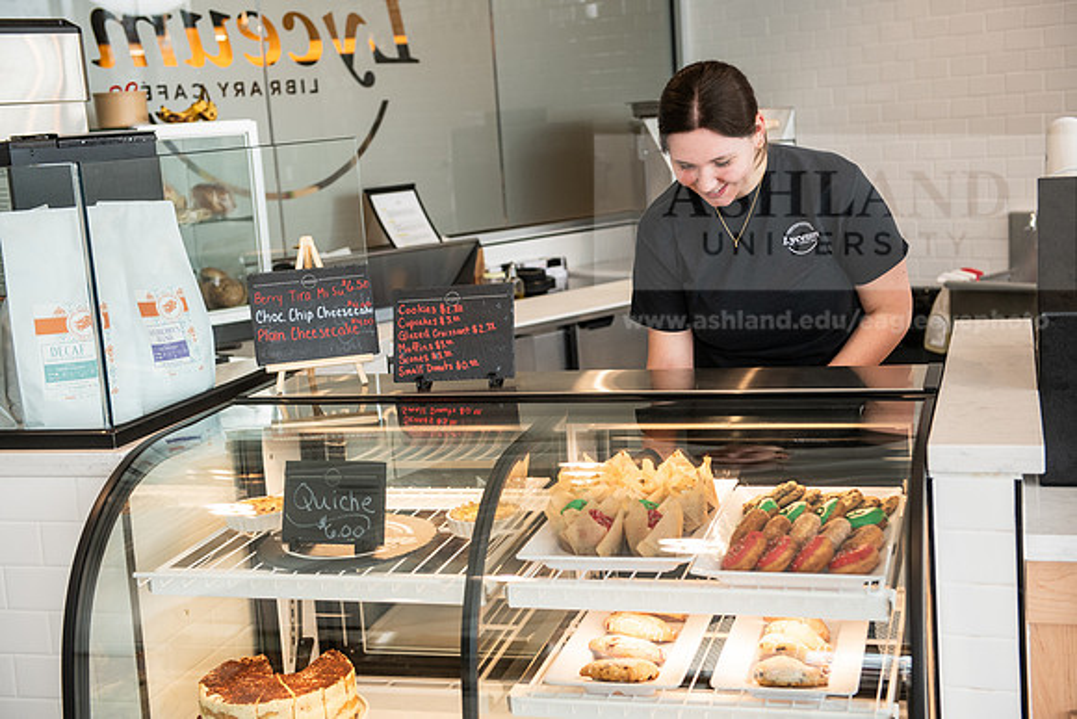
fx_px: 1556
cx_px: 538
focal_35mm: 52
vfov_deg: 26.0
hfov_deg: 38.2
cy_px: 360
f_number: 3.5
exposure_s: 1/200
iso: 640
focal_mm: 52
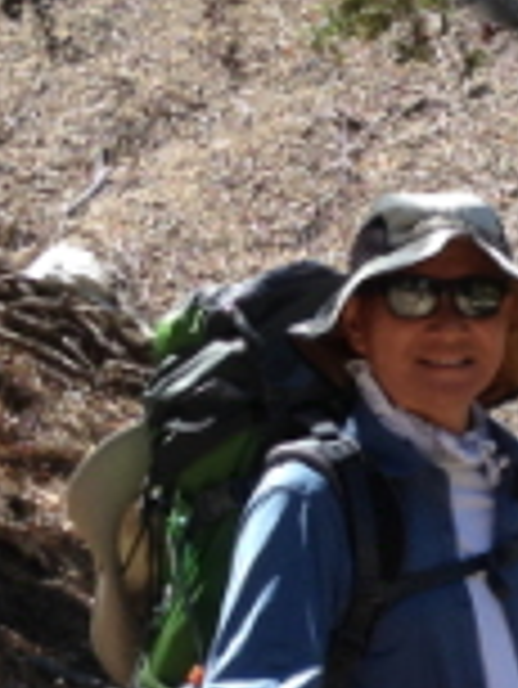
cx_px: 797
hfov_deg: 9.5
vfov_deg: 12.9
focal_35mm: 151
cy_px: 645
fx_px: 3009
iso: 50
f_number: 2.4
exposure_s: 1/484
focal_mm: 4.12
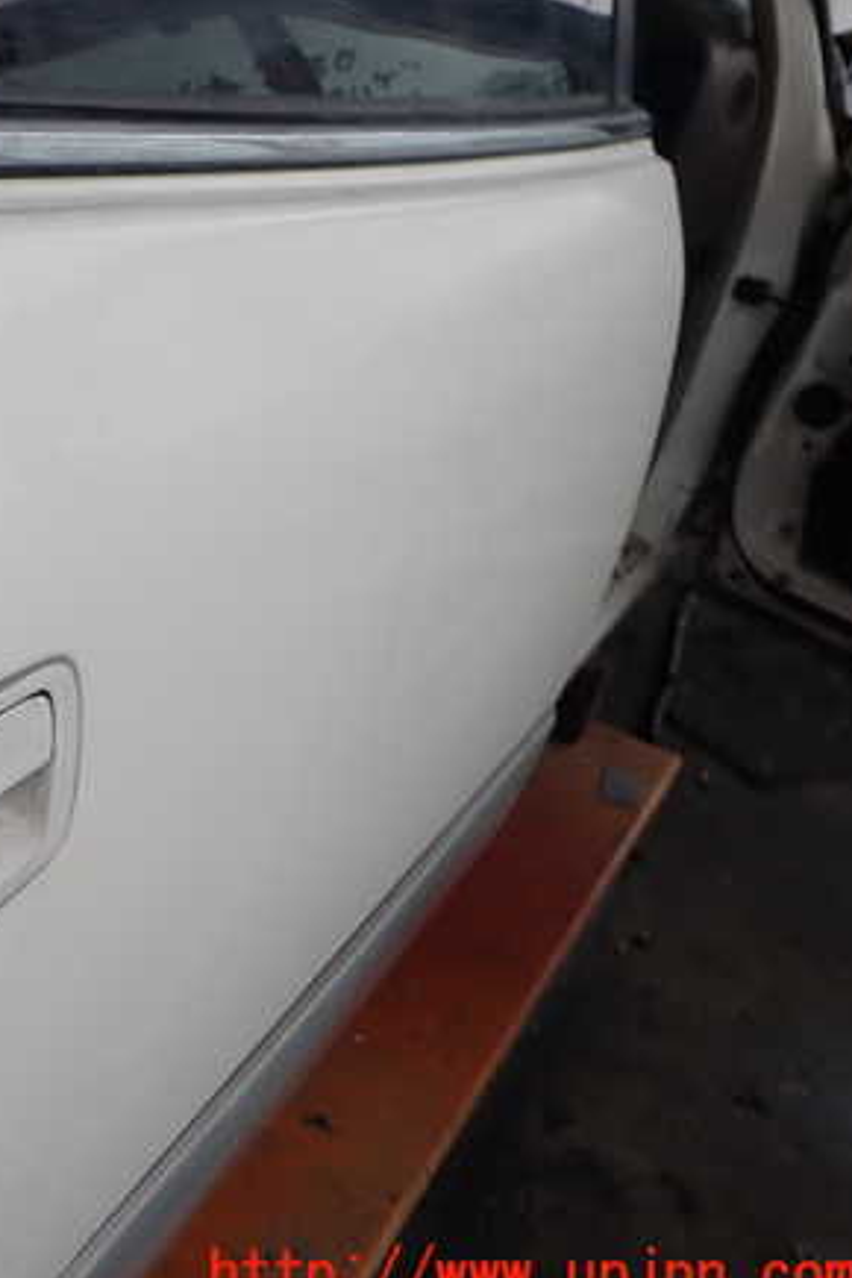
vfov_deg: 45.4
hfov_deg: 29.1
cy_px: 652
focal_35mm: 43
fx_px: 1526
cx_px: -9
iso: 100
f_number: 3.2
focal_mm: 5.4
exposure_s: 1/800
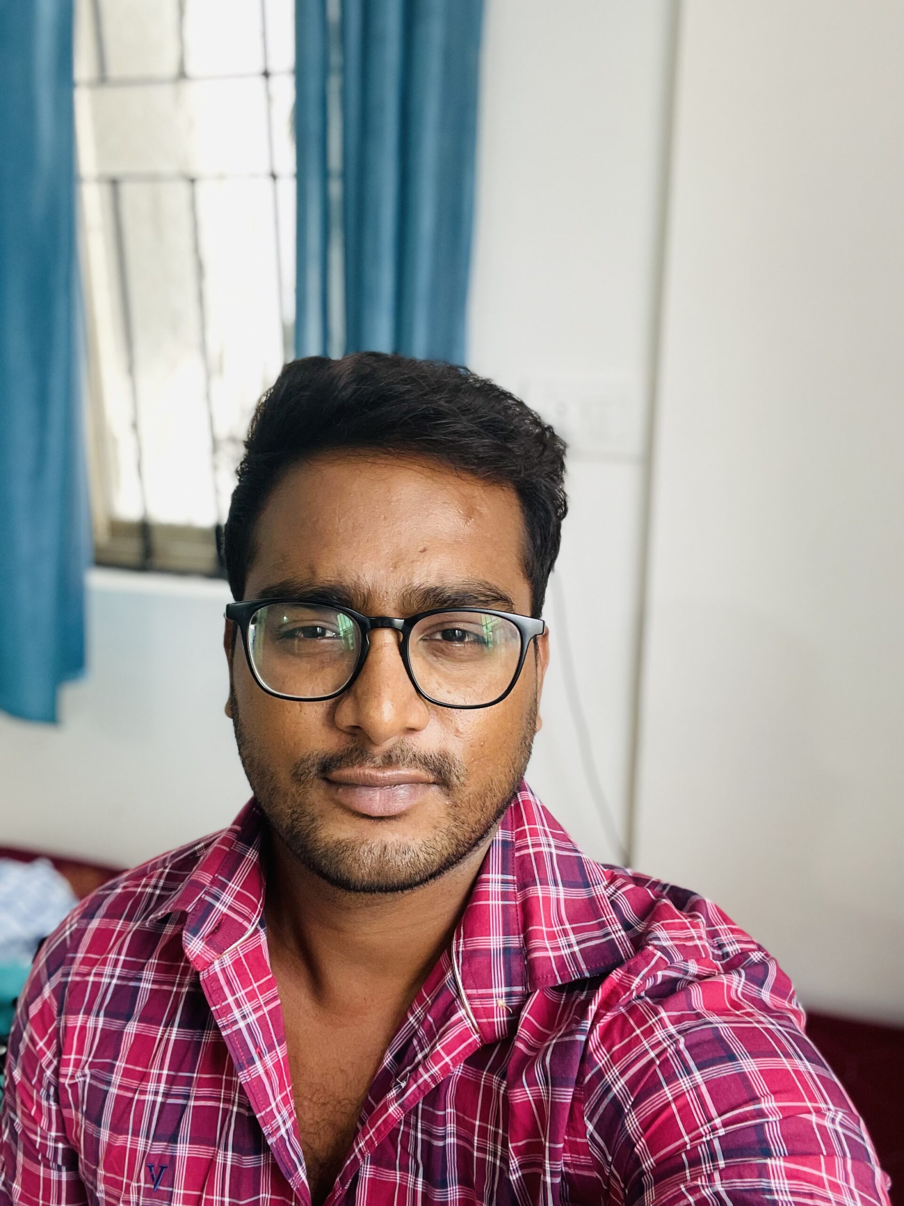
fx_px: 1045
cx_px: 452
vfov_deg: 60.0
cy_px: 603
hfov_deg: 46.8
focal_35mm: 30
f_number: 2.2
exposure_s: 1/50
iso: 160
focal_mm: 2.71
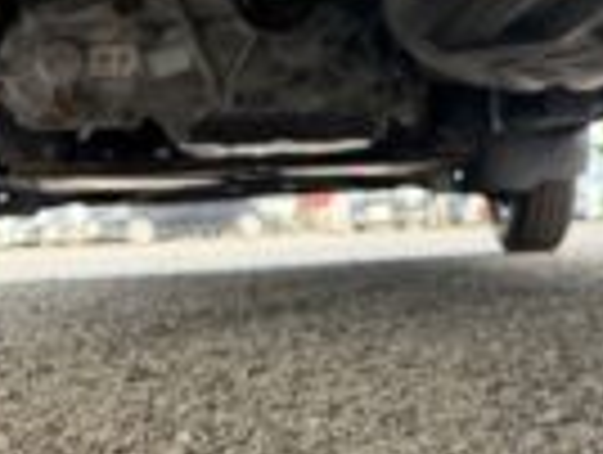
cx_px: 504
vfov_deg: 21.4
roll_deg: +2.5
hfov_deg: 27.8
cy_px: 92
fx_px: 1187
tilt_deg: +5.1
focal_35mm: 68
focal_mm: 5.96
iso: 125
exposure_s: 1/160
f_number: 1.6
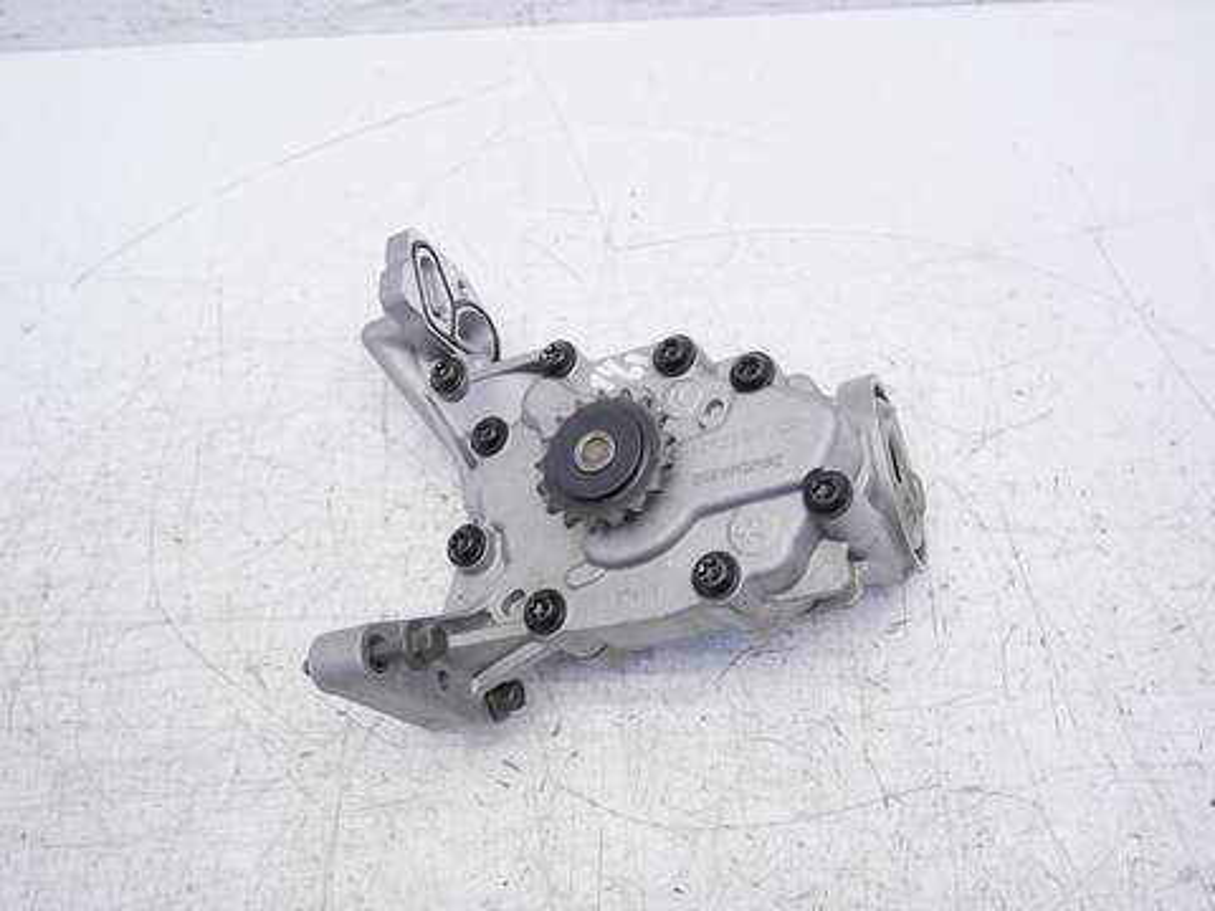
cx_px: 608
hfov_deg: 60.0
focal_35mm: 30
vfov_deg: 46.8
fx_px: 1053
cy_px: 456
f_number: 3.7
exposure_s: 1/125
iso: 200
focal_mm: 15
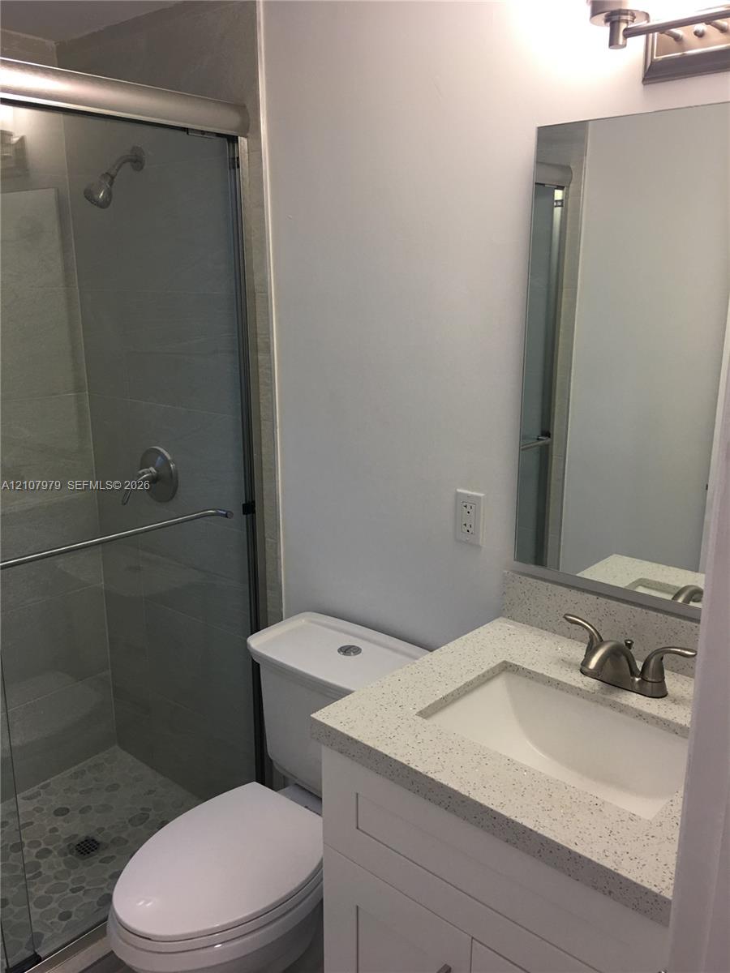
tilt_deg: -12.0
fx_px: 815
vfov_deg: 61.7
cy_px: 486
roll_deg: +0.6
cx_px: 365
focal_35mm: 29
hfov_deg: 48.2
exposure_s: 1/30
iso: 40
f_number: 2.2
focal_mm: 4.15
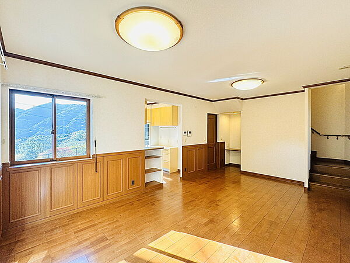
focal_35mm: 16
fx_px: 162
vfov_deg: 78.1
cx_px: 175
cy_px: 132
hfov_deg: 94.5
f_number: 2.2
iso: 80
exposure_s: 1/120
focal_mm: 2.22
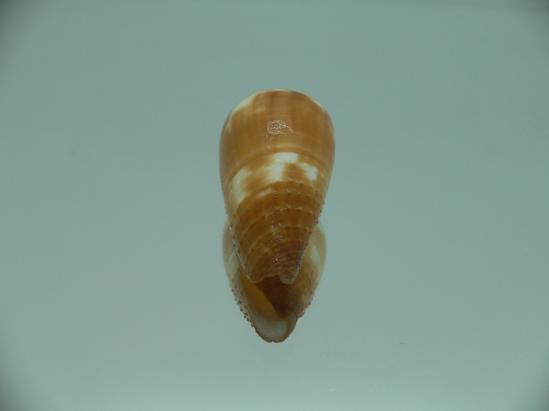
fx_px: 555
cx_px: 274
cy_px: 206
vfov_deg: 40.7
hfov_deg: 52.6
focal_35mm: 35
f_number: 2.8
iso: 80
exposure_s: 1/60
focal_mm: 4.6
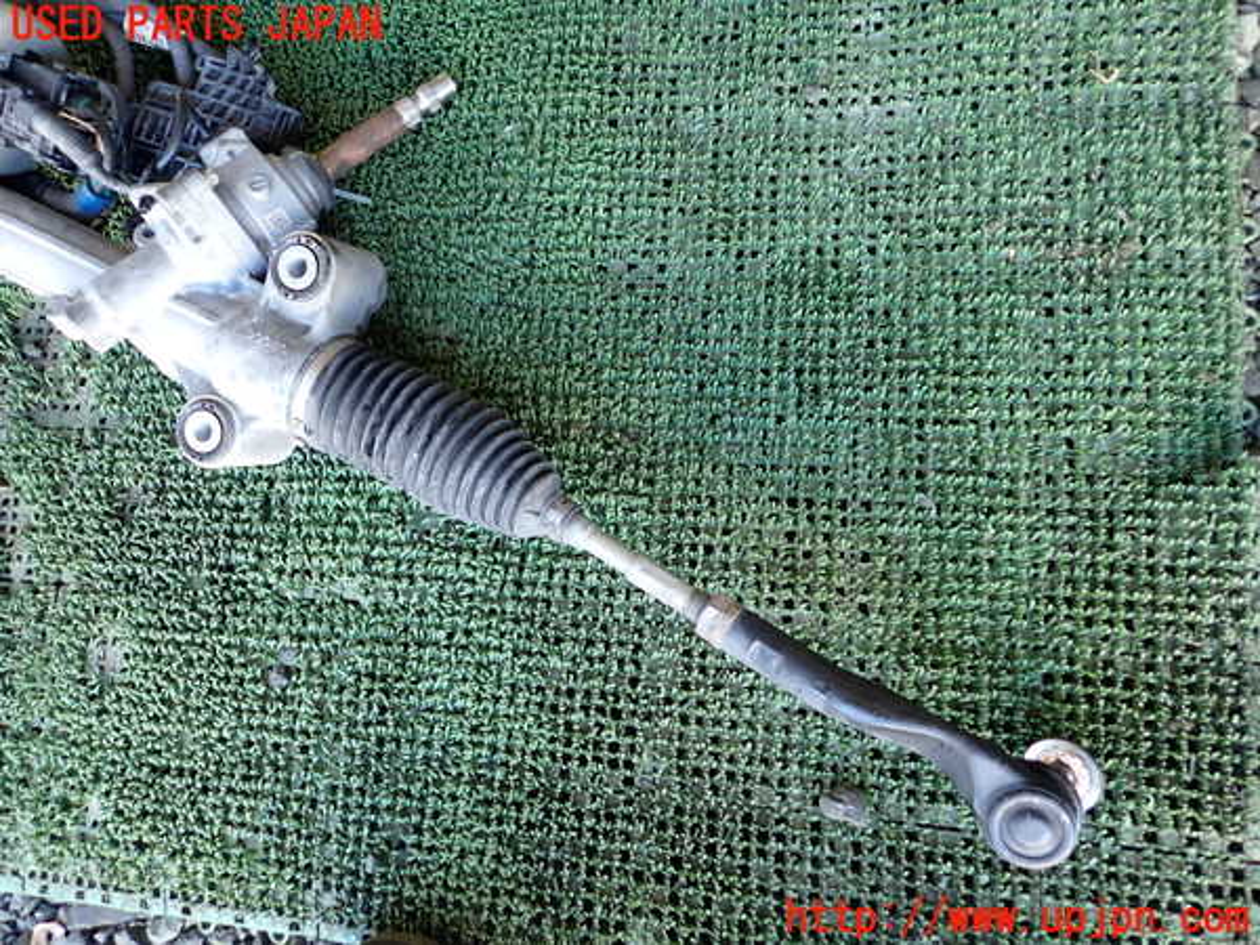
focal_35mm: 25
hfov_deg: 69.4
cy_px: 472
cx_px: 630
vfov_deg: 54.9
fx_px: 910
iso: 200
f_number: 2
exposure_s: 1/50
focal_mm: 4.5
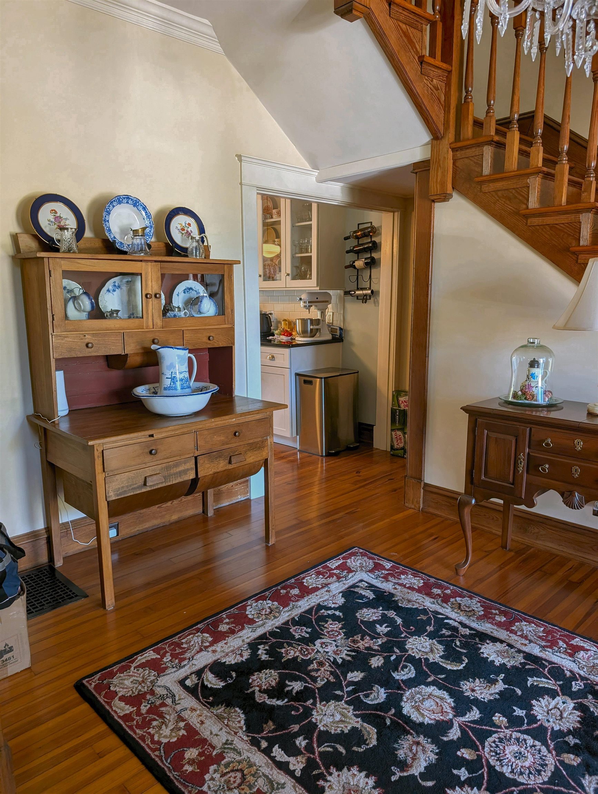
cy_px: 397
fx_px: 552
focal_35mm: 24
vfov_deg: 71.5
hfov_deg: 56.9
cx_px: 299
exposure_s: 1/74.4
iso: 45
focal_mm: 6.9
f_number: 1.68
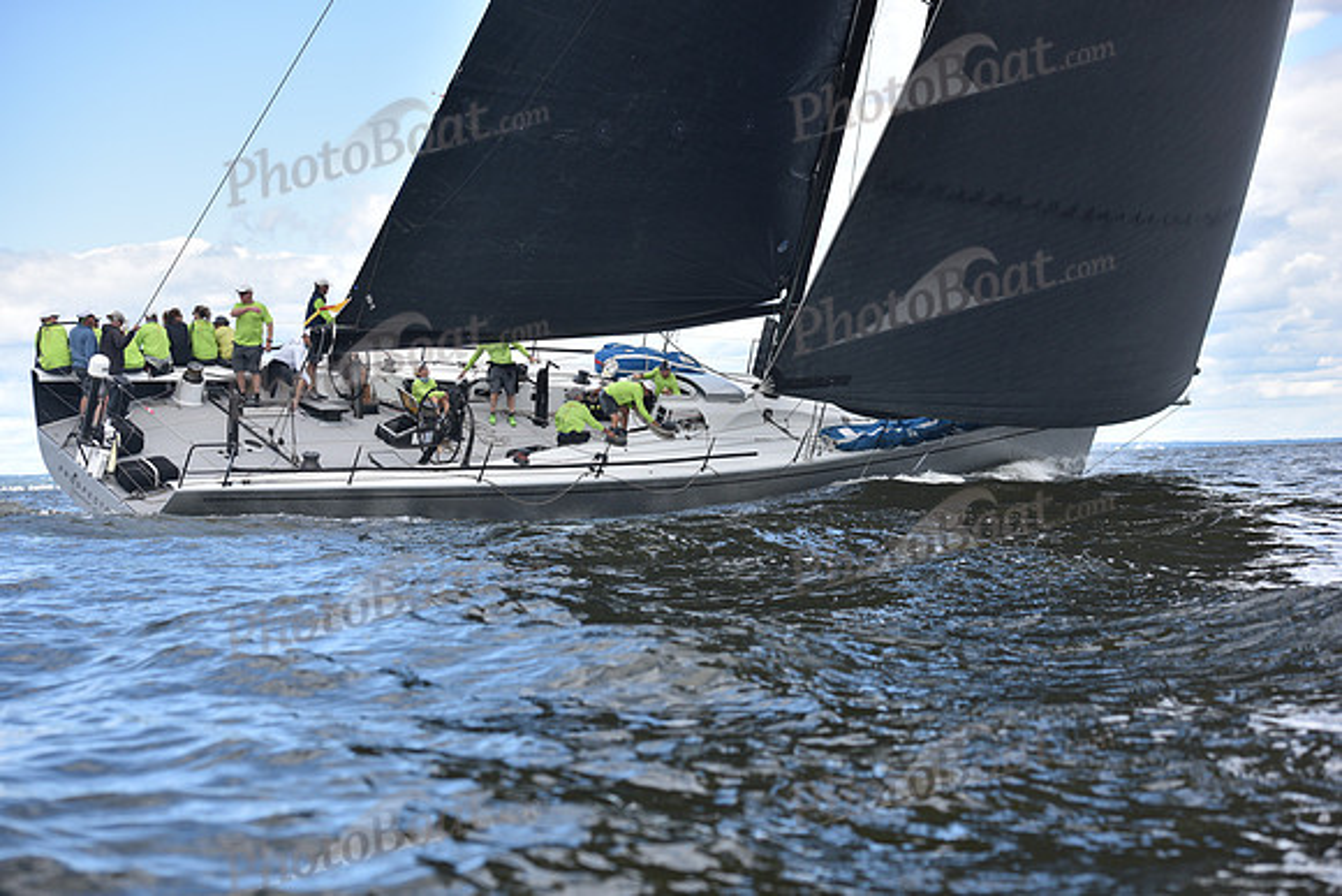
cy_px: 448
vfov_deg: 19.5
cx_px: 671
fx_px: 2610
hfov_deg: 28.8
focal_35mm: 70
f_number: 5
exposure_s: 1/1000
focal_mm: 70
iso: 250
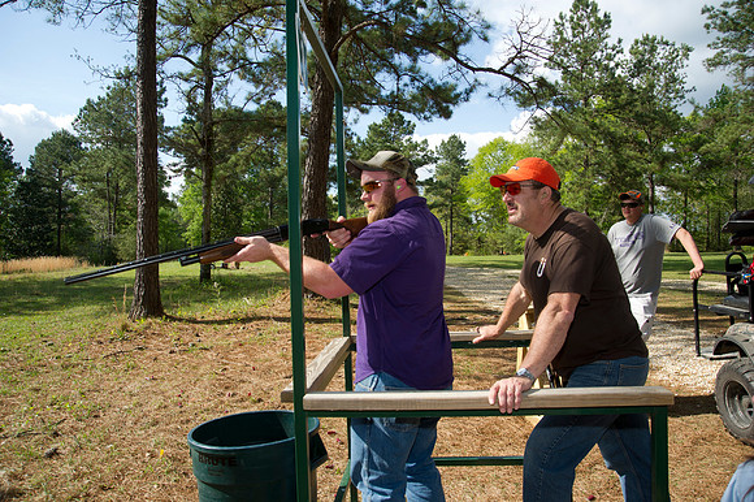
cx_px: 377
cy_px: 251
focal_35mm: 24
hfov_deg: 73.8
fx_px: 502
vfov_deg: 53.1
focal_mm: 24
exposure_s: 1/160
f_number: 8
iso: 100
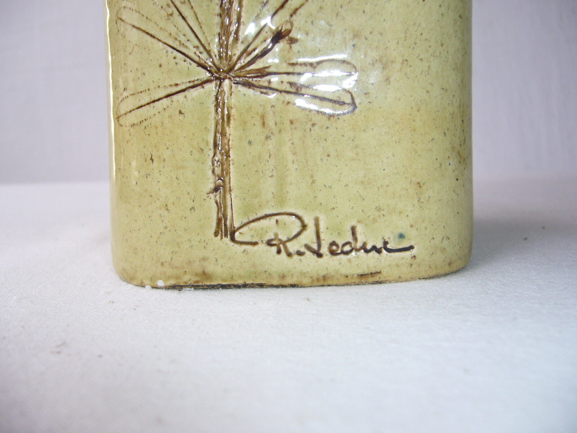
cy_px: 216
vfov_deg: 40.7
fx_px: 583
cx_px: 288
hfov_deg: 52.6
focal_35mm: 35
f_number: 2.8
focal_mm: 5.8
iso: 80
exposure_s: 1/250
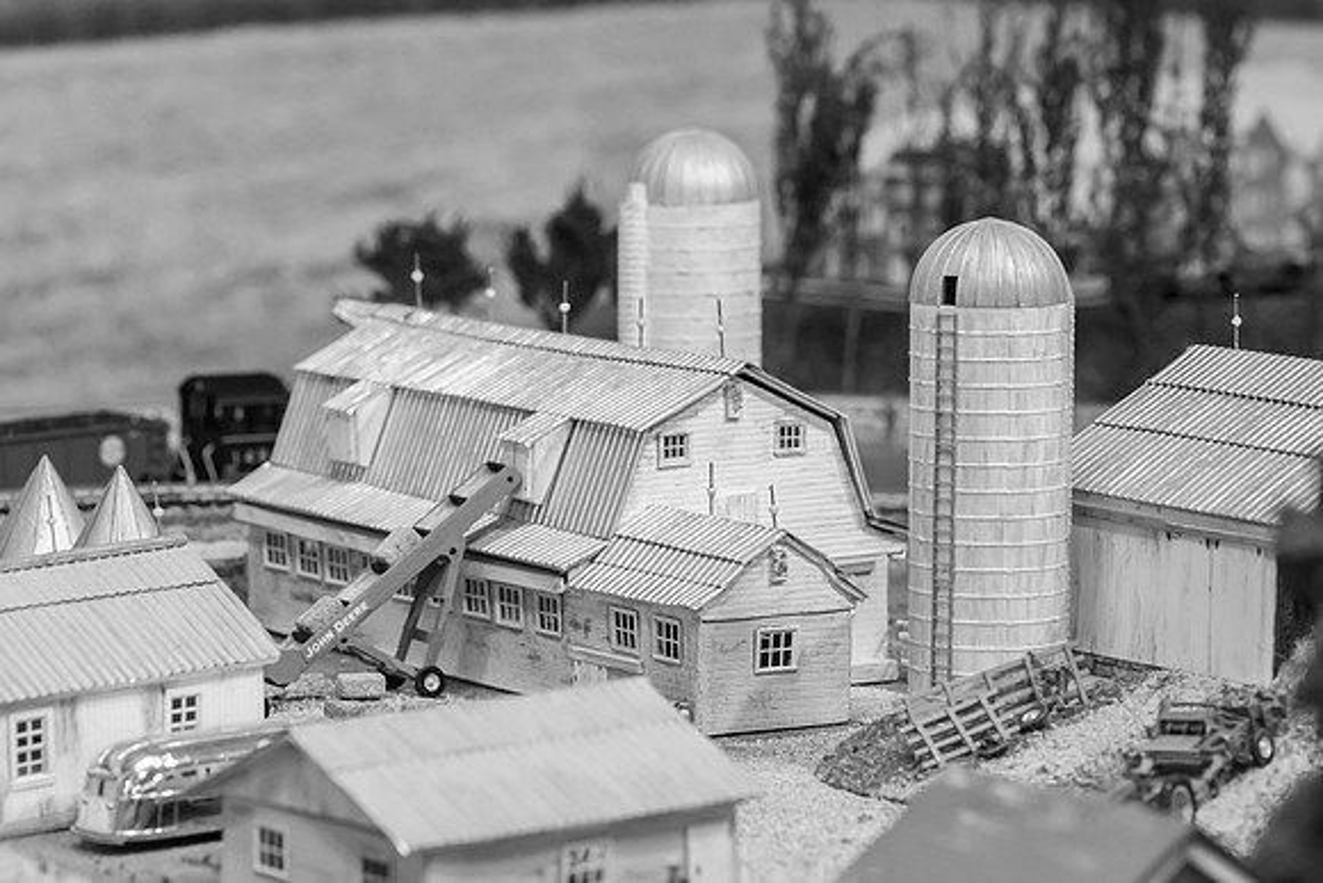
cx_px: 534
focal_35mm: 188
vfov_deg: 7.3
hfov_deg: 10.9
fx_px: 6919
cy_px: 496
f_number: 7.1
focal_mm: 120
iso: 3200
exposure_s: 1/80
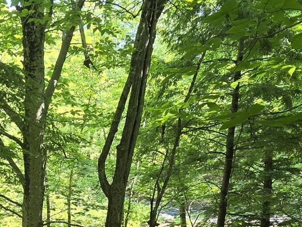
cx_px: 63
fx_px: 340
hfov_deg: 45.6
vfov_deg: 34.2
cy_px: 216
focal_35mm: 39
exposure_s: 1/120
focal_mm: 2.2
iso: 64
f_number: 2.2
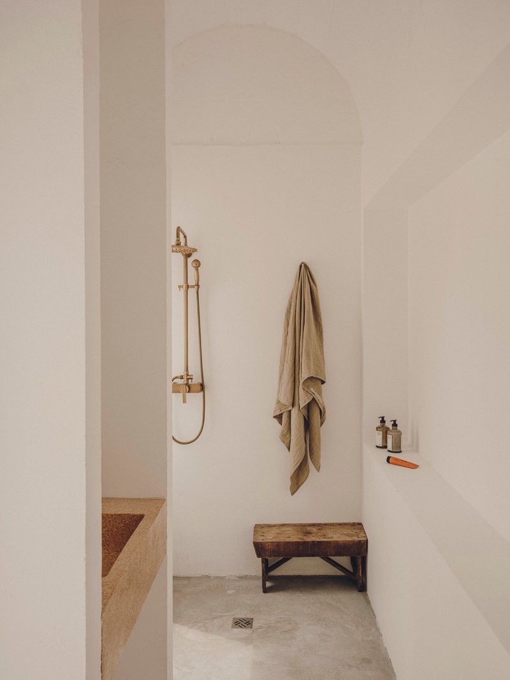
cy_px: 340
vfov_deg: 61.7
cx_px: 255
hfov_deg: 48.2
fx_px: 570
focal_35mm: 29
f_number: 10
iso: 100
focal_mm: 36.9
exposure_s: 1/12
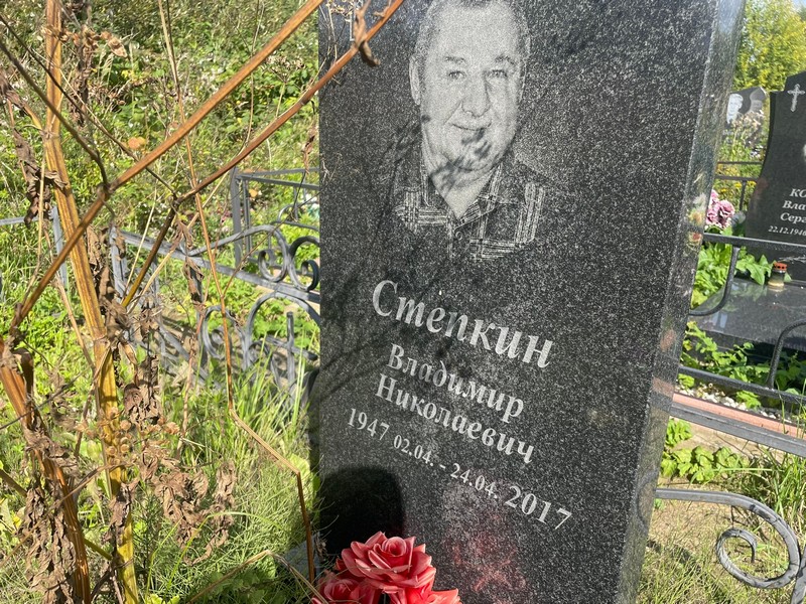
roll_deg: -0.2
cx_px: 403
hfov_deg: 67.3
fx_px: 605
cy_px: 302
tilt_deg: -12.6
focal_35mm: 26
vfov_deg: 53.1
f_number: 1.6
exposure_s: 1/1742
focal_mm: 4.2
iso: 32
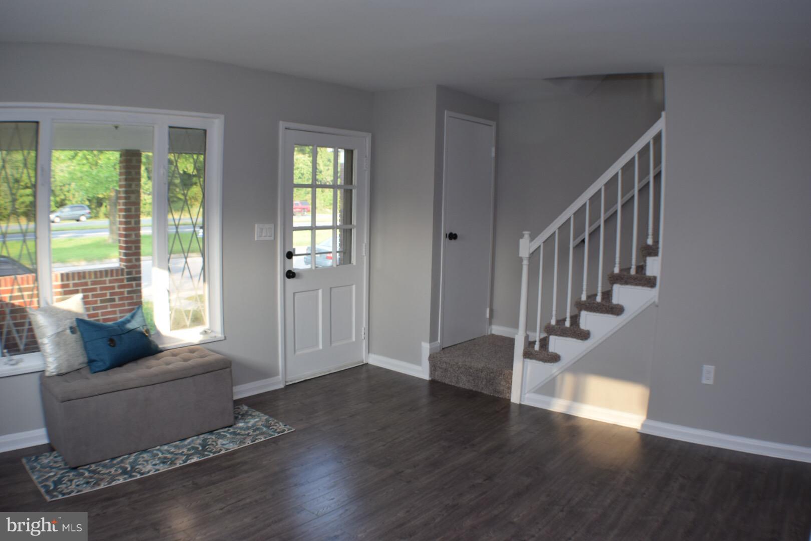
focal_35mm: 38
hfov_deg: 51.3
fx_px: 845
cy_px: 270
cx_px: 406
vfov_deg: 35.5
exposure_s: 1/125
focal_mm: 25
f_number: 5.6
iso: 400
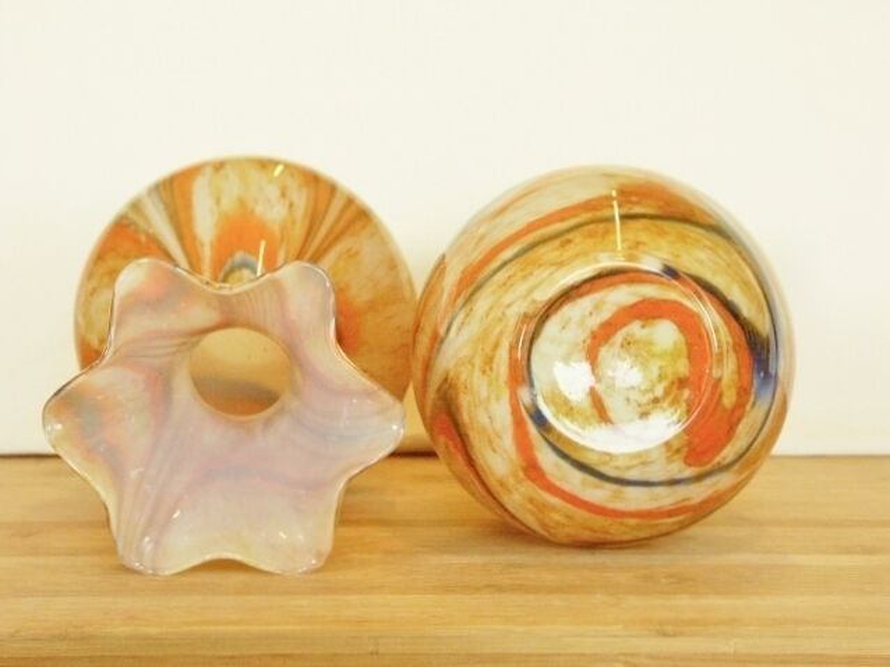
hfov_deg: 18.2
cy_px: 334
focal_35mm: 108
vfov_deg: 13.7
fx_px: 2776
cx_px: 445
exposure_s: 1/80
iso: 400
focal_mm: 26.82
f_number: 3.5
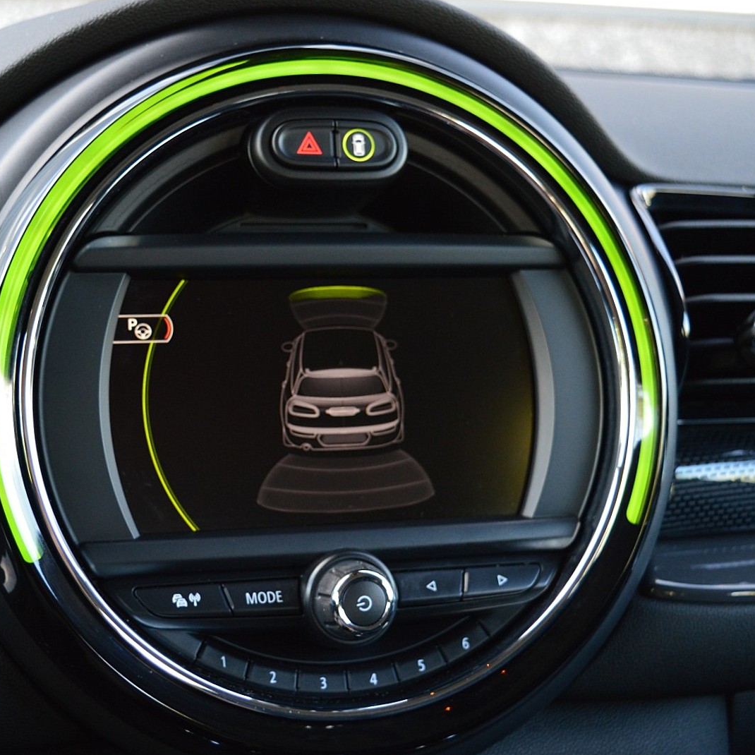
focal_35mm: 58
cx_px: 315
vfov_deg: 29.6
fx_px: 1431
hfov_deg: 29.5
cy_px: 378
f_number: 4.5
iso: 800
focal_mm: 30
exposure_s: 1/60
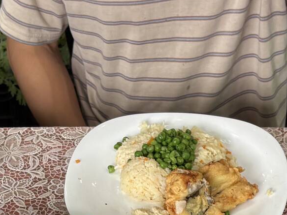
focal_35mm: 116
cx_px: 187
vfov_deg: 12.1
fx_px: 962
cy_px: 330
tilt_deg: -47.1
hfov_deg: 16.9
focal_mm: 5.96
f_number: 1.6
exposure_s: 1/122
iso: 50
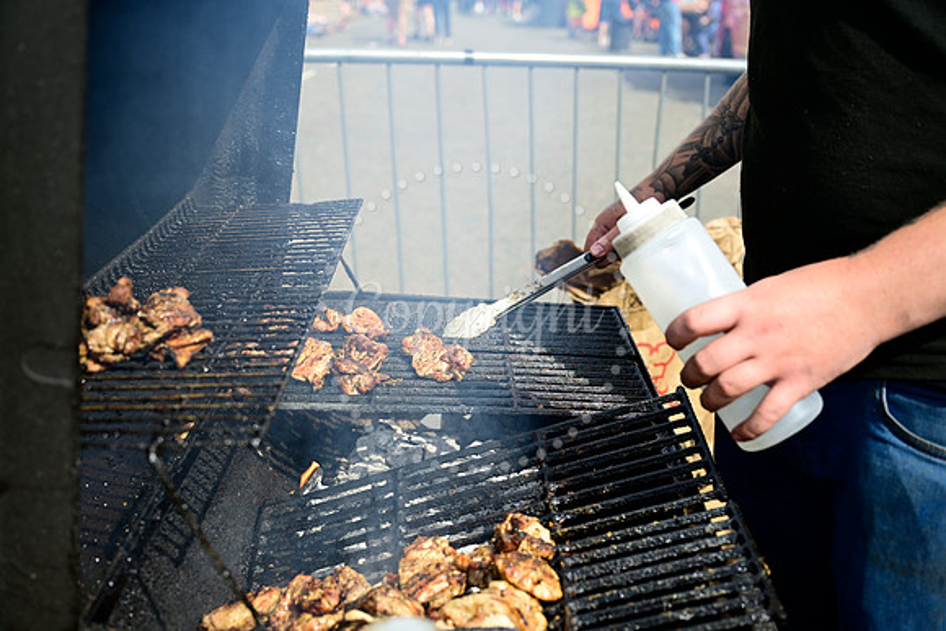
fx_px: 920
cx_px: 473
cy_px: 316
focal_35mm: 35
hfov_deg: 54.4
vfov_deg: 37.9
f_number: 3.5
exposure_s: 1/640
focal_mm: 35
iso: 100
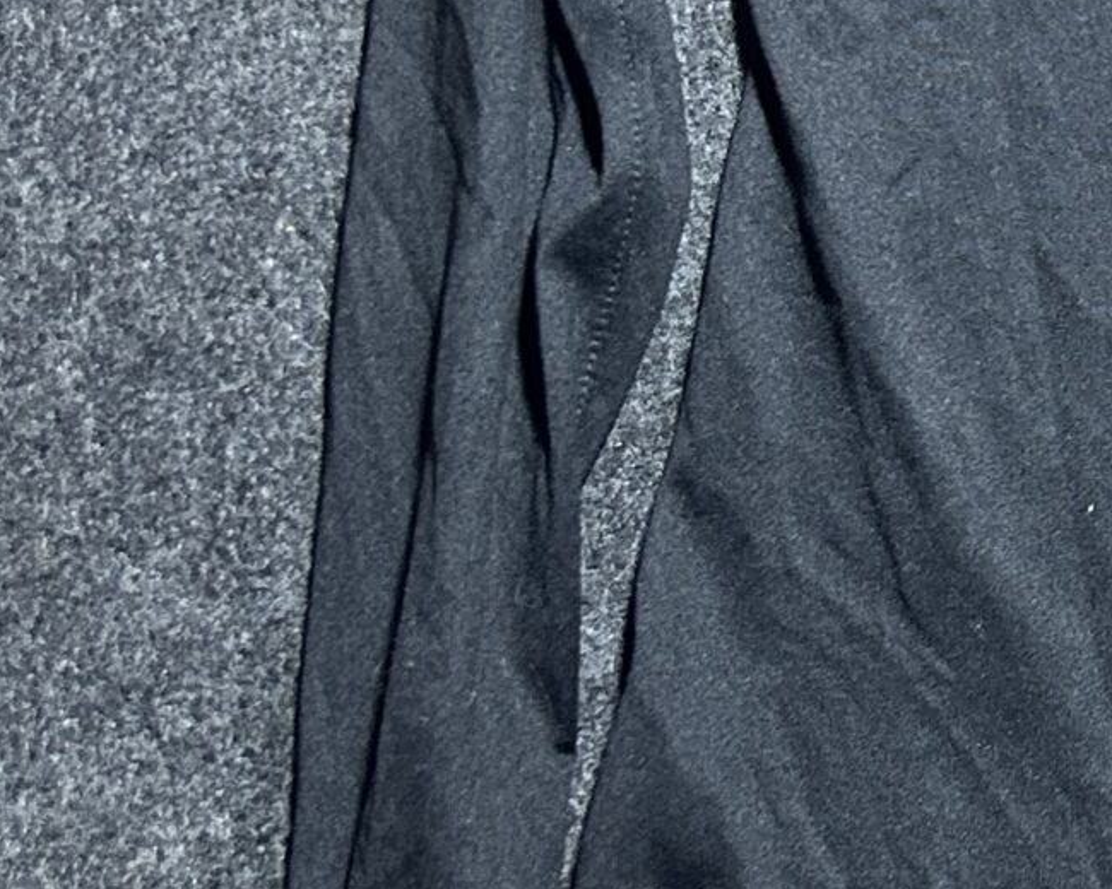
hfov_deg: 17.5
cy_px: 239
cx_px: 1608
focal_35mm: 100
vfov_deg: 15.3
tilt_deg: -49.4
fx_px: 3291
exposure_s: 1/50
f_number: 1.5
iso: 200
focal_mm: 5.7
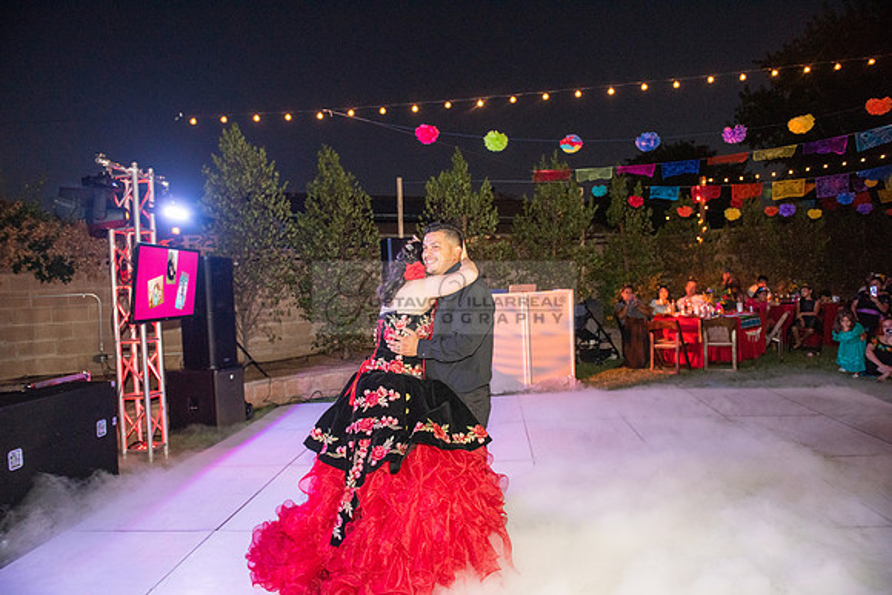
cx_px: 446
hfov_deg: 73.7
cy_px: 298
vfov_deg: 53.2
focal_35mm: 24
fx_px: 595
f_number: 3.5
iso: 1600
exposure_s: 1/200
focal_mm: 24
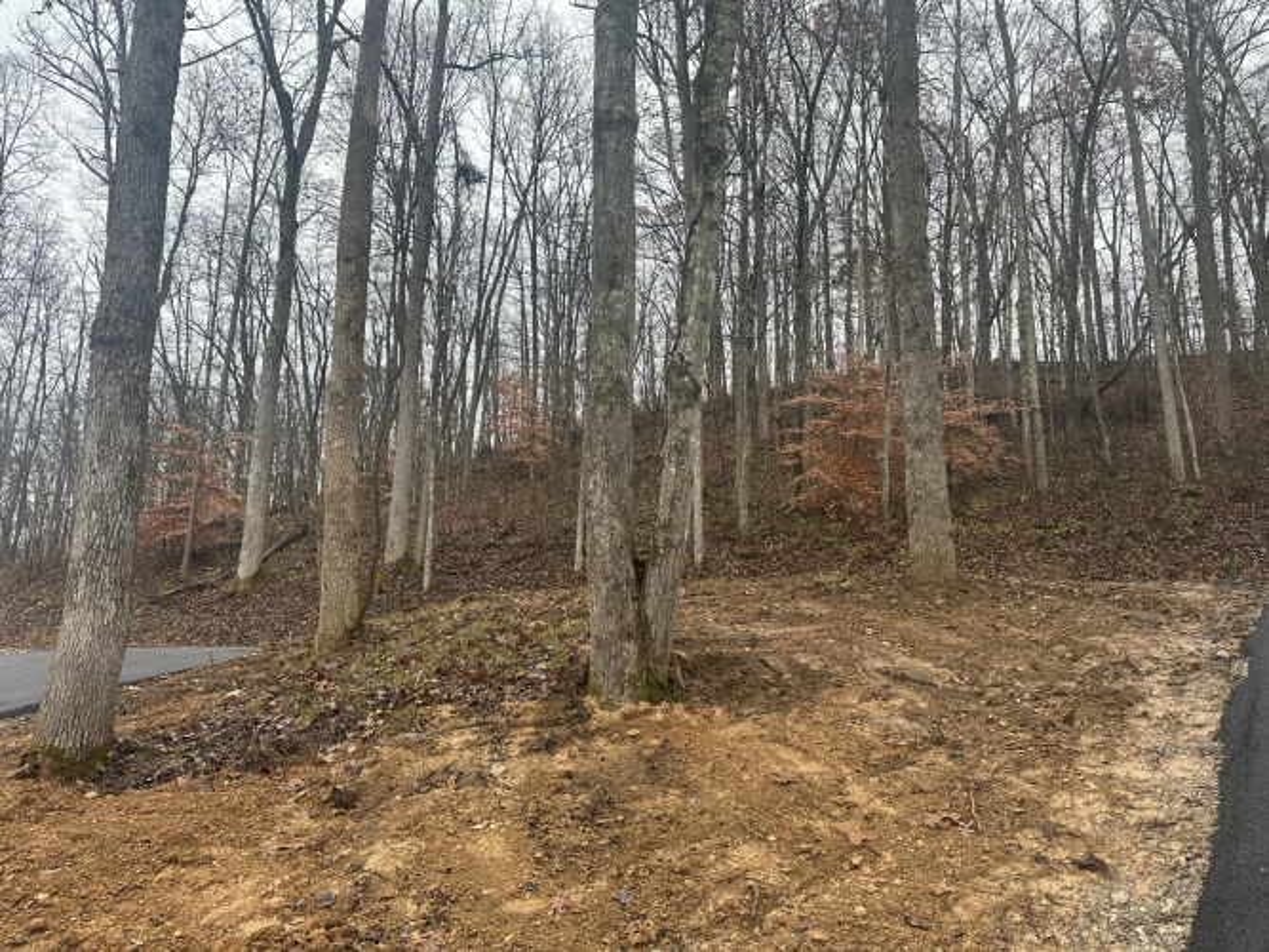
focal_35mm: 24
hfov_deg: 71.6
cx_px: 634
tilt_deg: +14.6
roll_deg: -2.9
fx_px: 880
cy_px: 476
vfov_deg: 56.8
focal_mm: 6.86
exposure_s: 1/464
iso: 80
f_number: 1.78
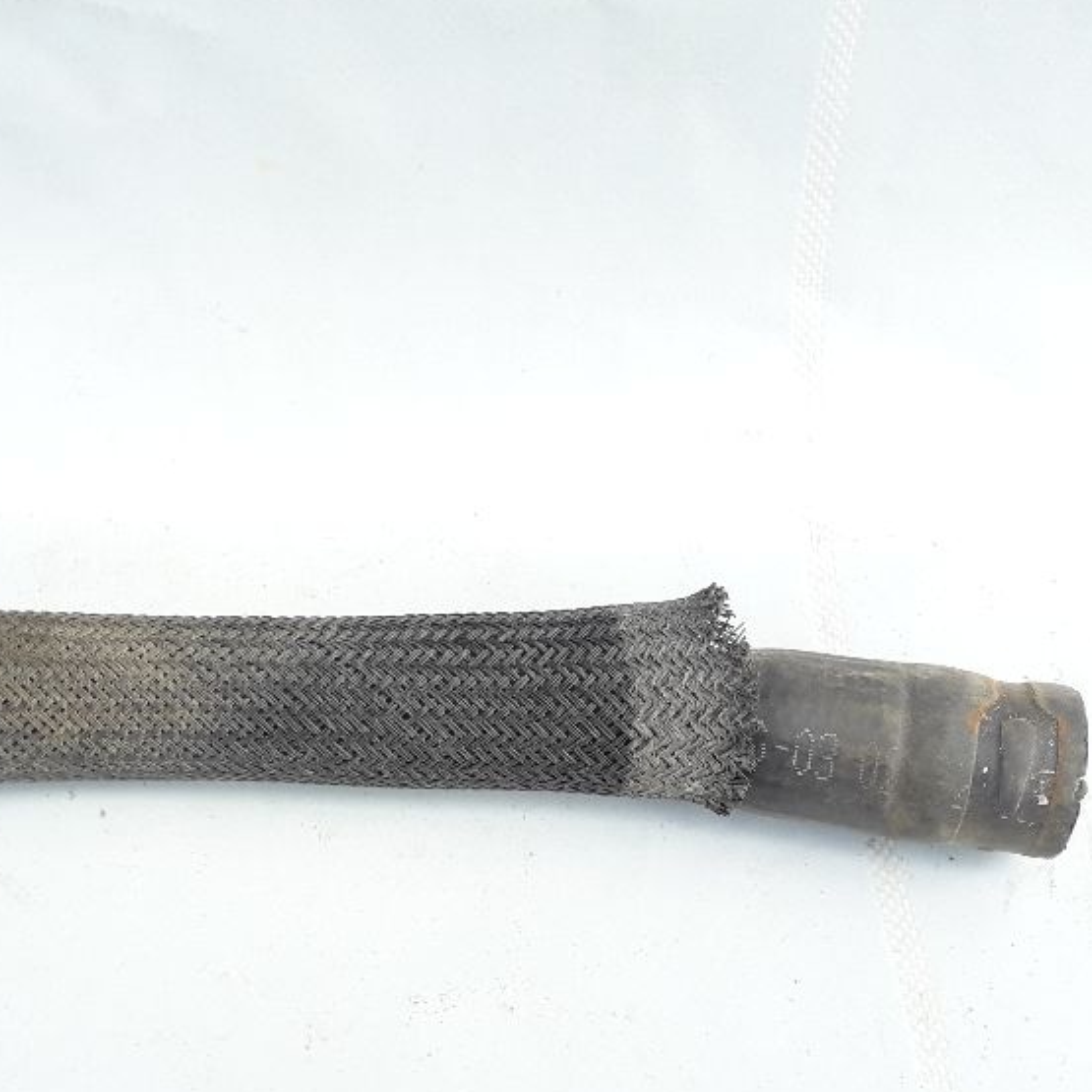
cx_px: 254
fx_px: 1570
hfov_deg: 37.3
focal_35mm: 44
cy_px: 647
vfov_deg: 38.2
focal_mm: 3.6
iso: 40
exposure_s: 1/148
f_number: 1.9
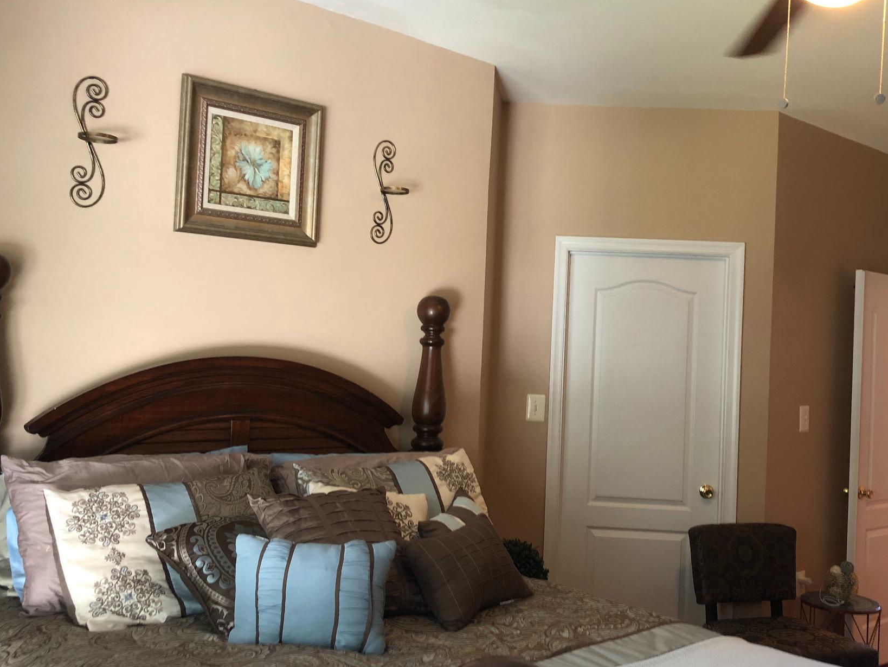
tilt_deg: -0.1
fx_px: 898
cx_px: 536
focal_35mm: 35
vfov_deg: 40.7
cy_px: 337
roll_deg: -2.7
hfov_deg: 52.2
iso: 40
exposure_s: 1/17
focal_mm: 3.99
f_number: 1.8
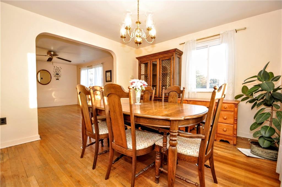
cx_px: 141
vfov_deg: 77.1
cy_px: 94
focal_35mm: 15
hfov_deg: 100.5
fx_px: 117
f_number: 4
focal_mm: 10
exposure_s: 1/60
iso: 500
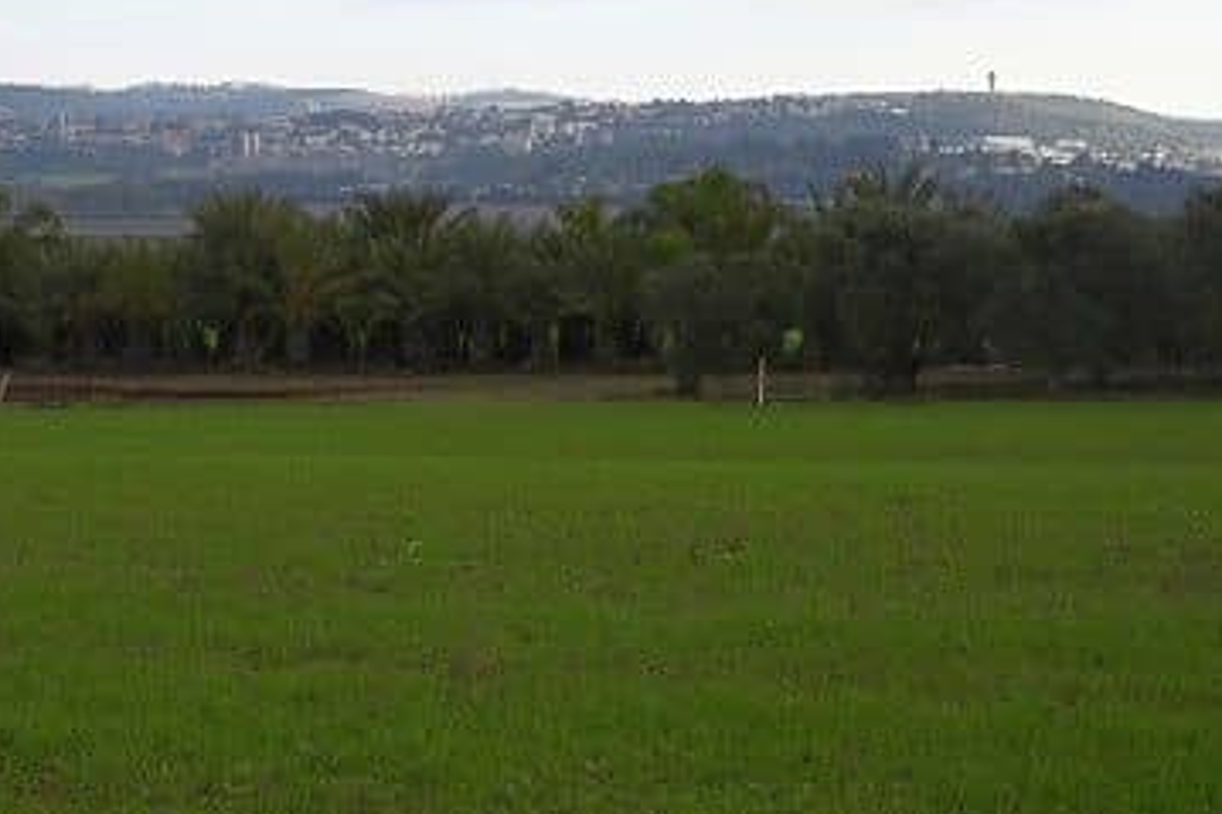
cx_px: 408
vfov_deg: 13.4
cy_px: 209
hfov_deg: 20.0
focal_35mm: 102
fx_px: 3461
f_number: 9
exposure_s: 1/320
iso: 400
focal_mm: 61
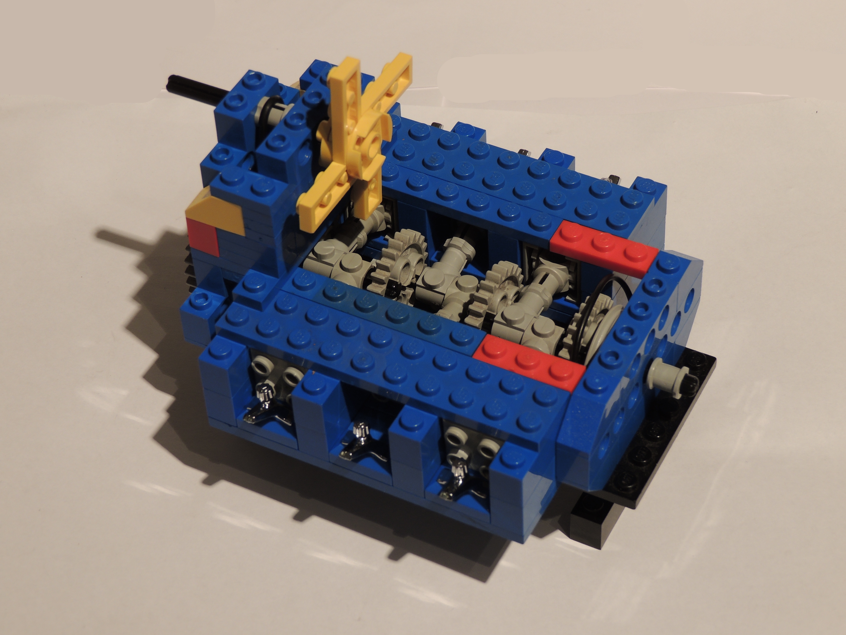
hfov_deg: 23.0
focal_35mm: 85
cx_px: 423
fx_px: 2077
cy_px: 318
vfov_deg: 17.4
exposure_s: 1/5
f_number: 4
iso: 100
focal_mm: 15.1
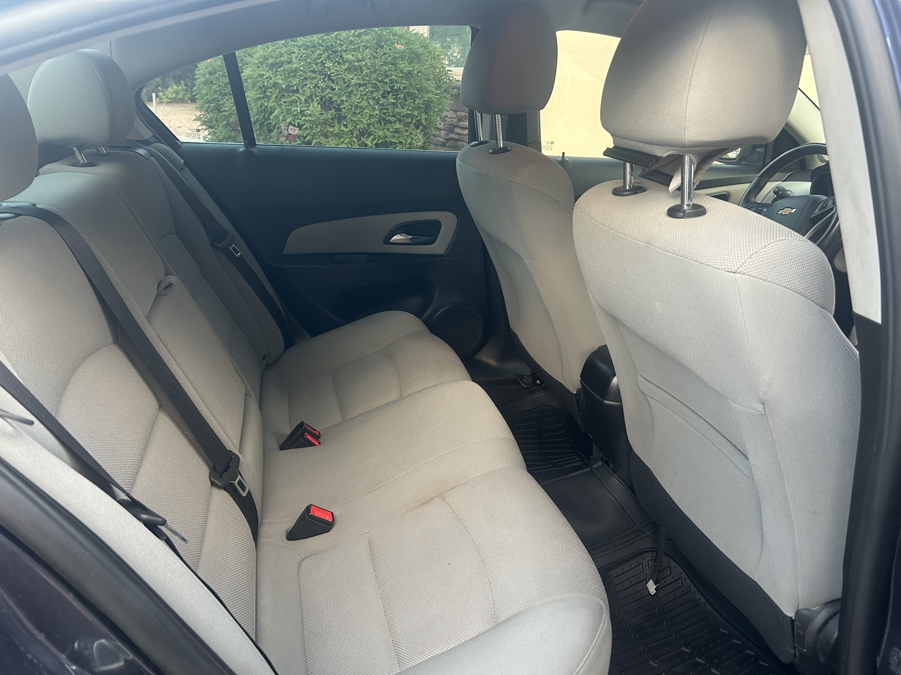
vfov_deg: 53.1
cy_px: 338
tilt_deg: -20.2
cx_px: 450
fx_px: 677
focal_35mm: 26
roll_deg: -4.1
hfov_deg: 67.3
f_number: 1.5
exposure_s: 1/60
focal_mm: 5.7
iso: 160
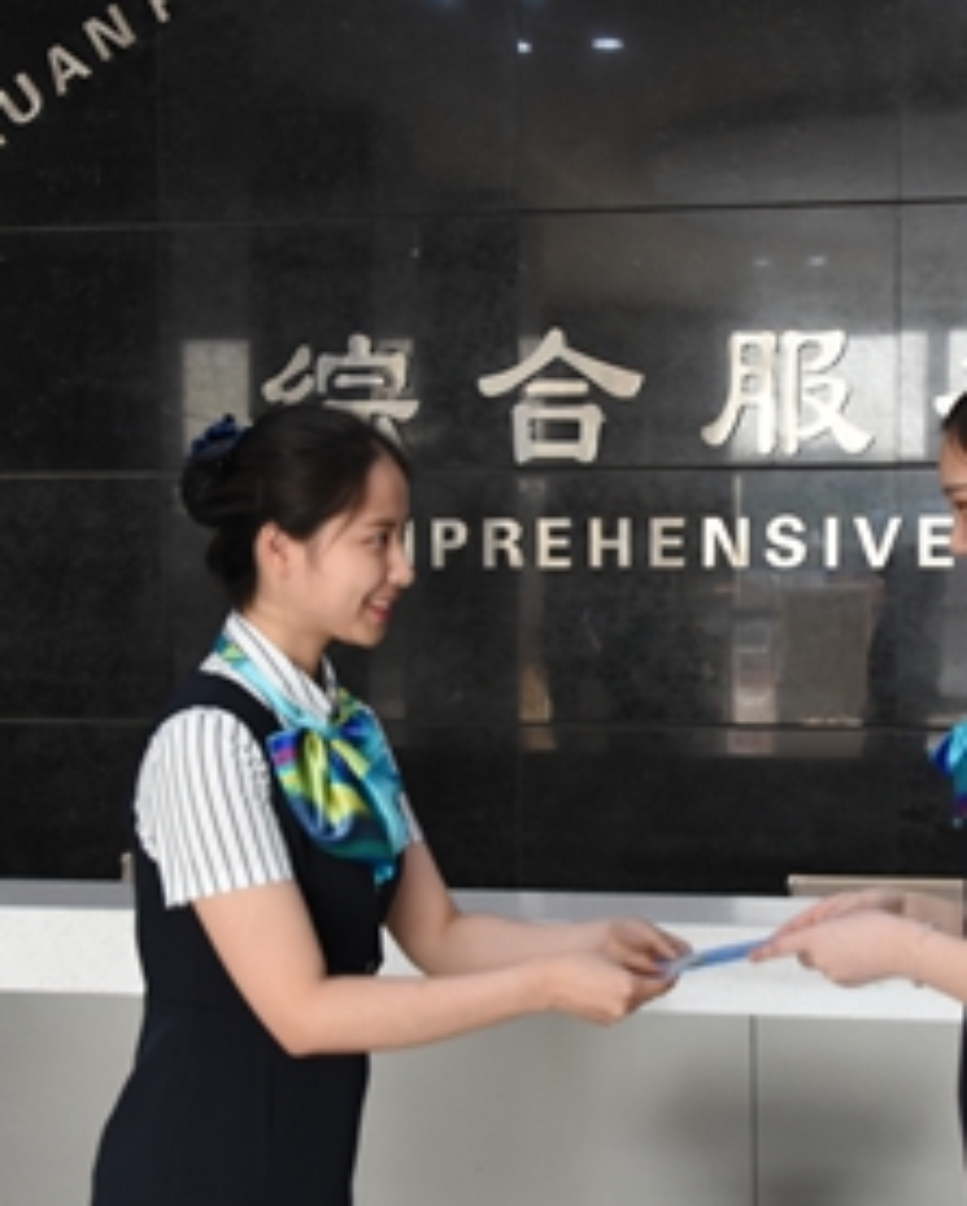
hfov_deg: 23.0
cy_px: 647
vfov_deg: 28.7
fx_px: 2359
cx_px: 714
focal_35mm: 66
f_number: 6.3
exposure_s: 1/160
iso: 800
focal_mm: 26
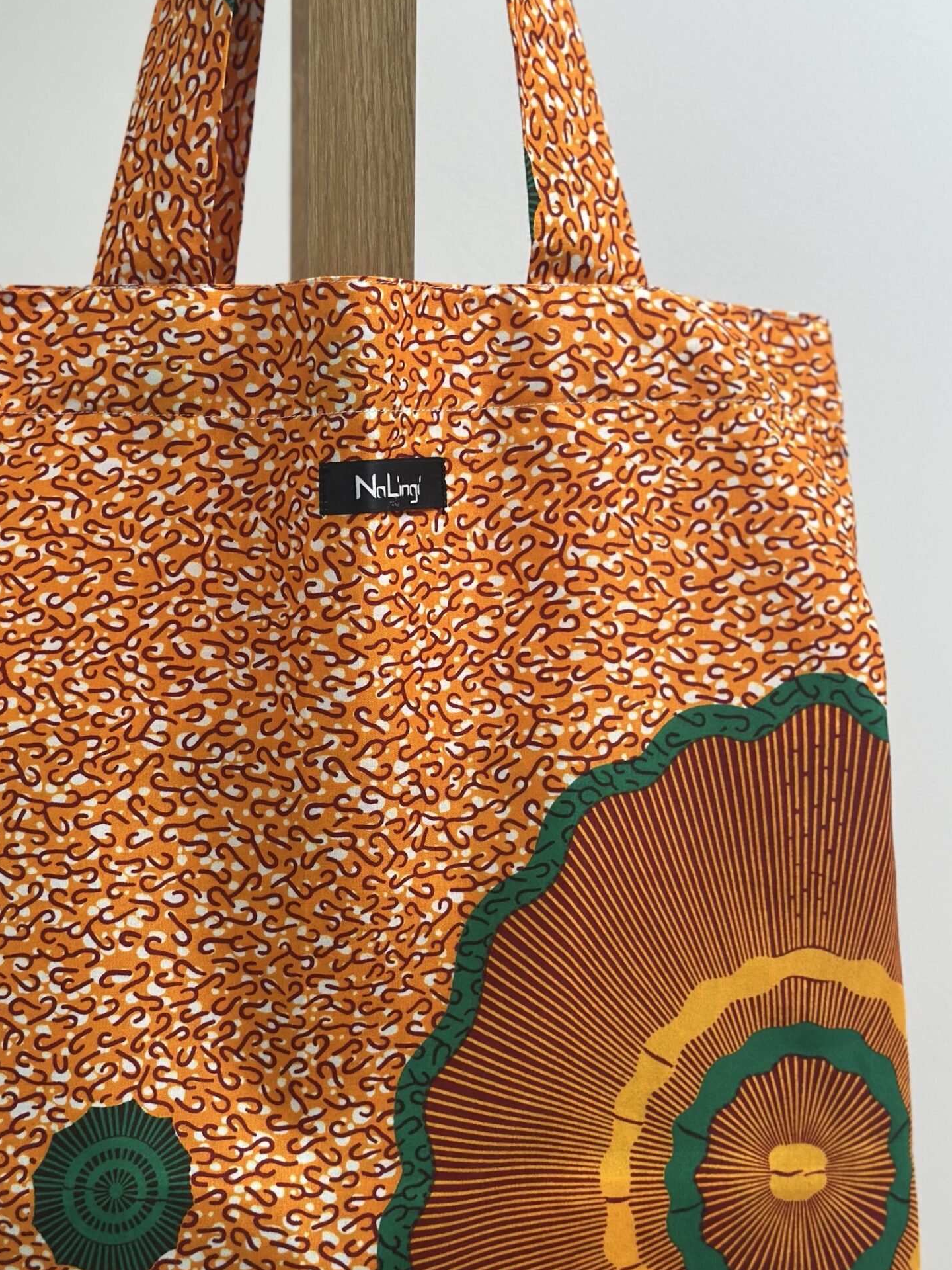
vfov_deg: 30.3
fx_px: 2347
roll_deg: -1.5
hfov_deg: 22.8
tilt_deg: -4.2
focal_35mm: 64
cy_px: 670
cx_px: 330
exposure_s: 1/105
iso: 64
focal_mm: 6.86
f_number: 1.78
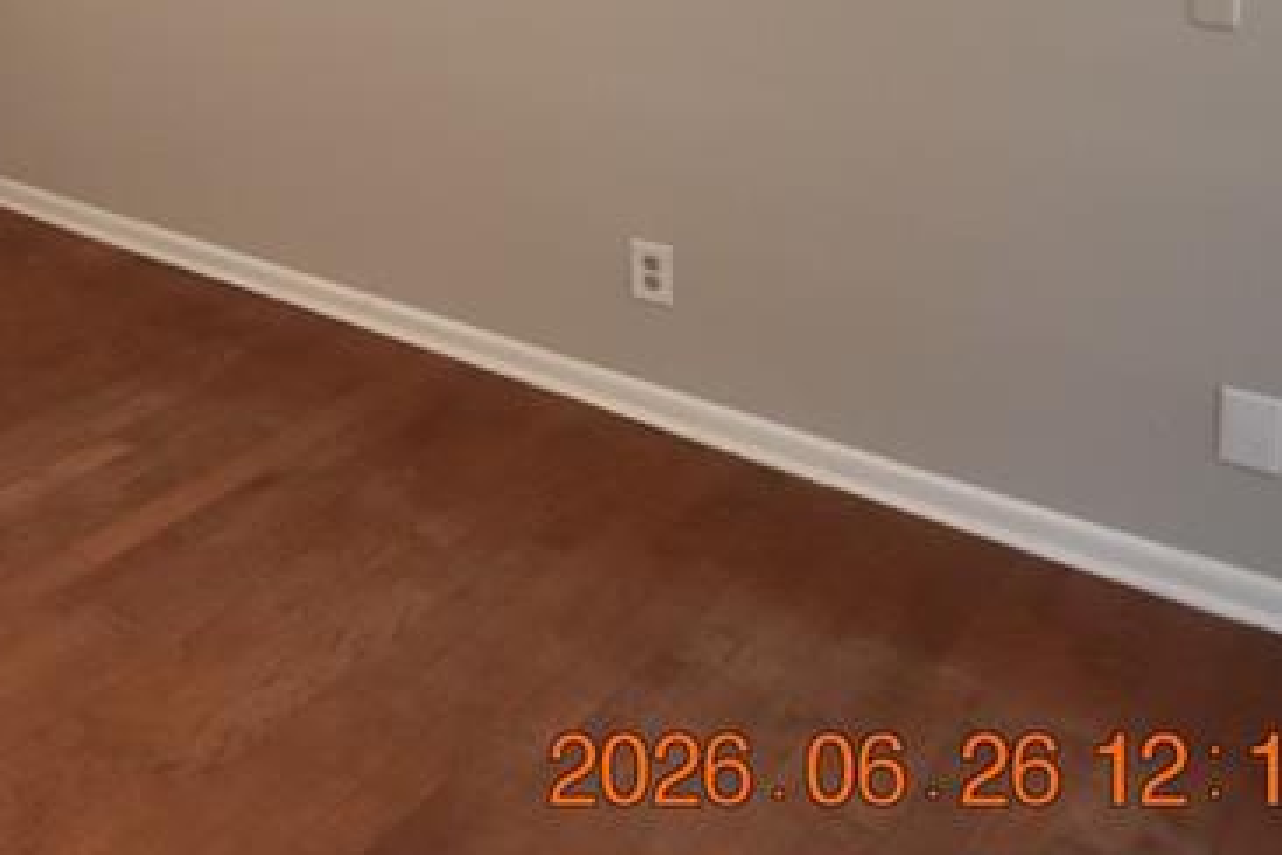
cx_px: -112
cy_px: -245
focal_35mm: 42
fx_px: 1496
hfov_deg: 38.7
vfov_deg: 27.0
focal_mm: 10
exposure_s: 1/125
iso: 800
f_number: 3.5
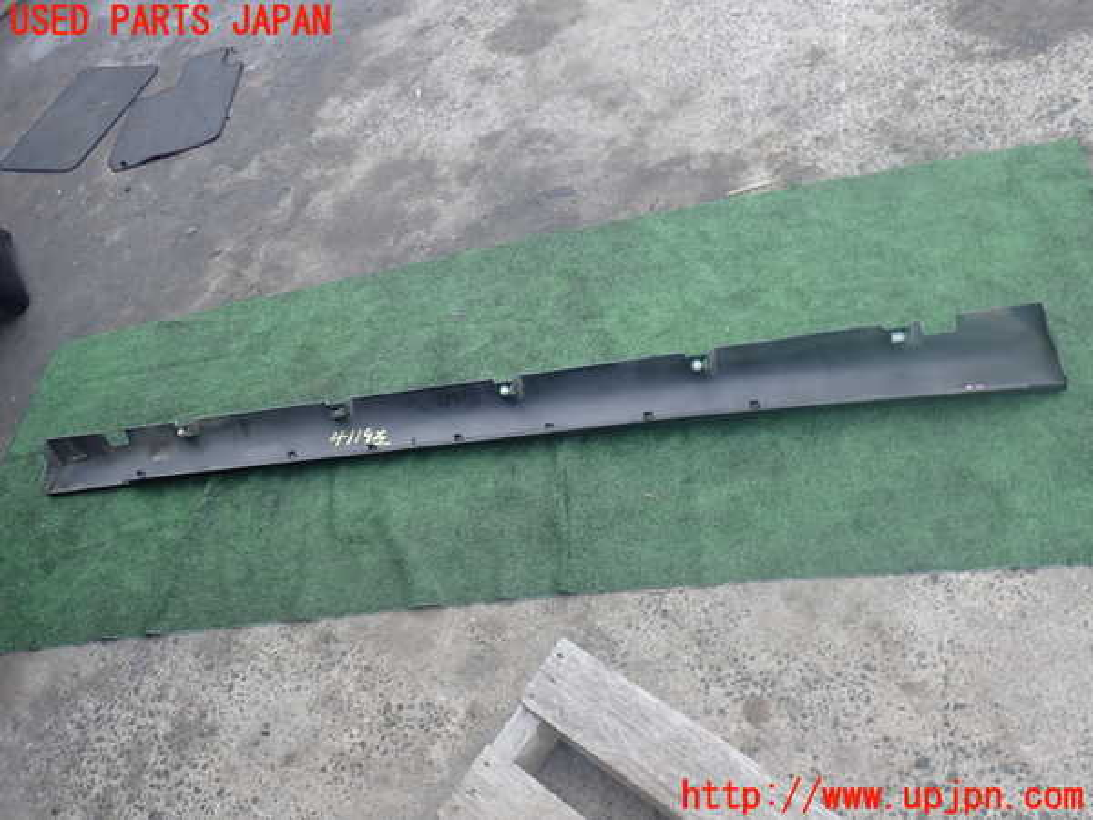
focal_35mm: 30
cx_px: 546
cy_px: 410
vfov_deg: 46.8
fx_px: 947
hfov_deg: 60.0
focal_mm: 5.4
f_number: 2.3
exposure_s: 1/200
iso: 100
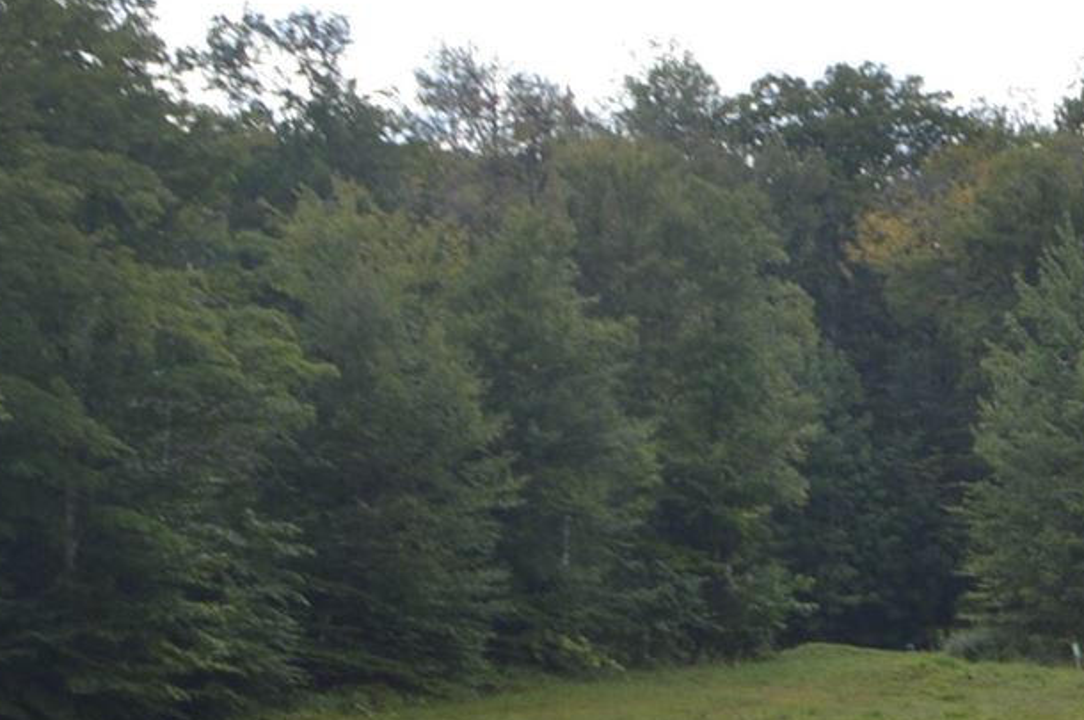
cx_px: 2134
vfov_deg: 9.9
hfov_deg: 13.2
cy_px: 880
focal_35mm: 136
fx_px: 4090
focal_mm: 18
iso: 100
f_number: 5.6
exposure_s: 1/125
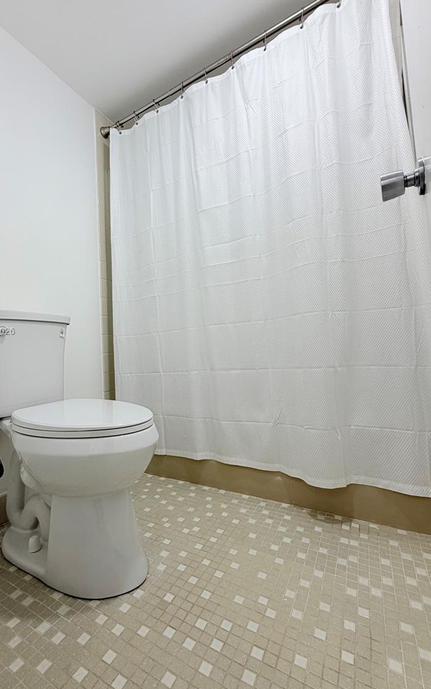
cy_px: 332
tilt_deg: +4.1
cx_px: 178
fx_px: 301
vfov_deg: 97.8
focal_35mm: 16
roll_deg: +3.2
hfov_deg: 70.7
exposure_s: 1/120
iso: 80
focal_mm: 2.22
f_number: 2.2
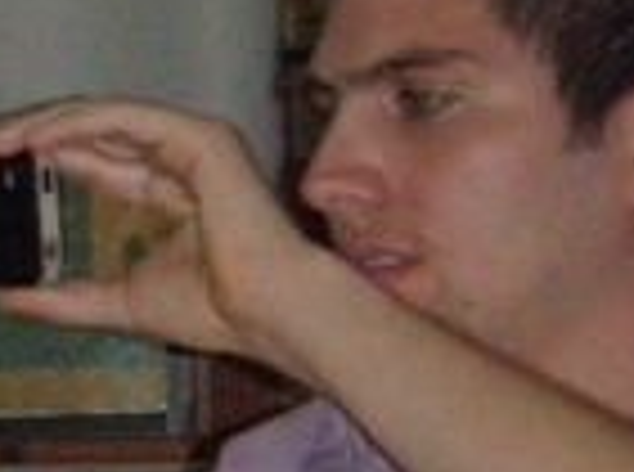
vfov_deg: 2.8
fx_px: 9481
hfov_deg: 3.8
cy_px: 625
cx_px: -445
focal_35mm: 519
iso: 800
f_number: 5
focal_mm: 20.1
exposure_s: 1/100
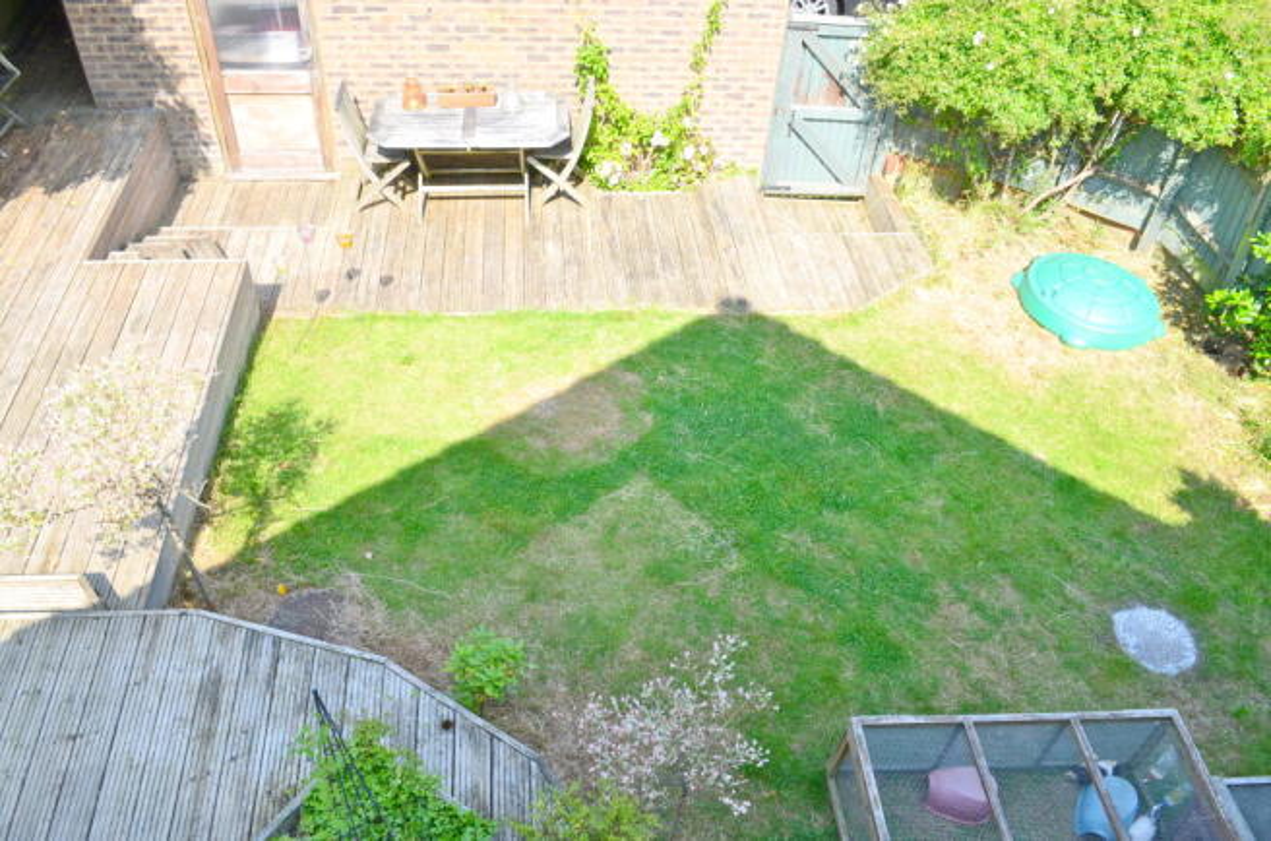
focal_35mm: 27
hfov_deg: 67.5
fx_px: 951
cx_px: 636
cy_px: 420
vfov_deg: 47.7
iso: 200
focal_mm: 18
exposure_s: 1/100
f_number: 11
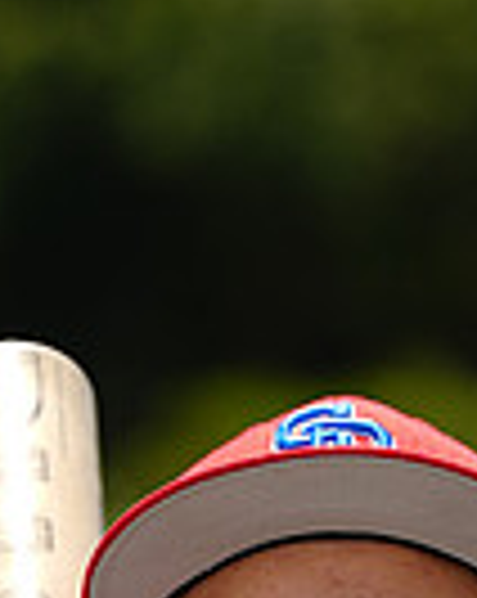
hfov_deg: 1.9
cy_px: 1124
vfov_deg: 2.4
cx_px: 286
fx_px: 14468
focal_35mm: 818
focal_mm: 200
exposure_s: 1/250
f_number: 5
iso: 50
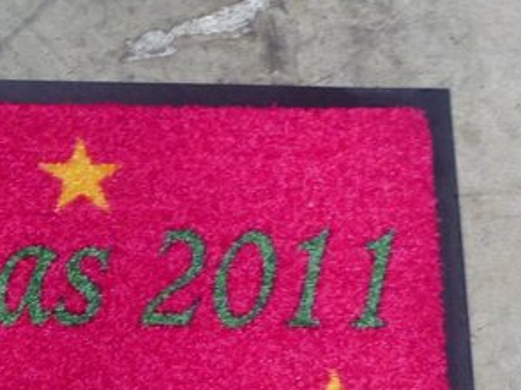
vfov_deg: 15.0
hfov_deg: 19.1
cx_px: -154
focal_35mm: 95
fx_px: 1429
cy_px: 473
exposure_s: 1/30
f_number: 3.3
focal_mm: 4.9
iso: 200
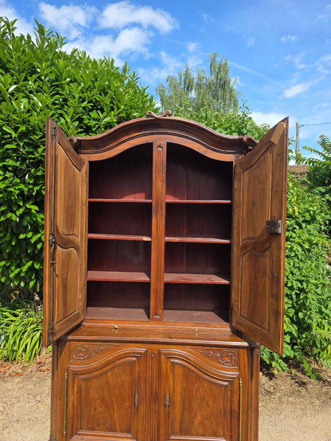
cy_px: 220
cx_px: 166
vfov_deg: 73.9
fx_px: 293
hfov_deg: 58.9
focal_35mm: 23
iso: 80
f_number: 1.7
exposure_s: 1/2450
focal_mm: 6.3
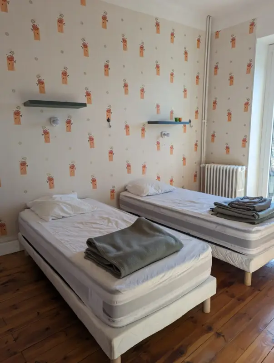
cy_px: 182
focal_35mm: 24
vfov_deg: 71.5
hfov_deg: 57.0
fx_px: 252
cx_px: 137
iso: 53
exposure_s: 1/143
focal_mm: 6.81
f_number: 1.85
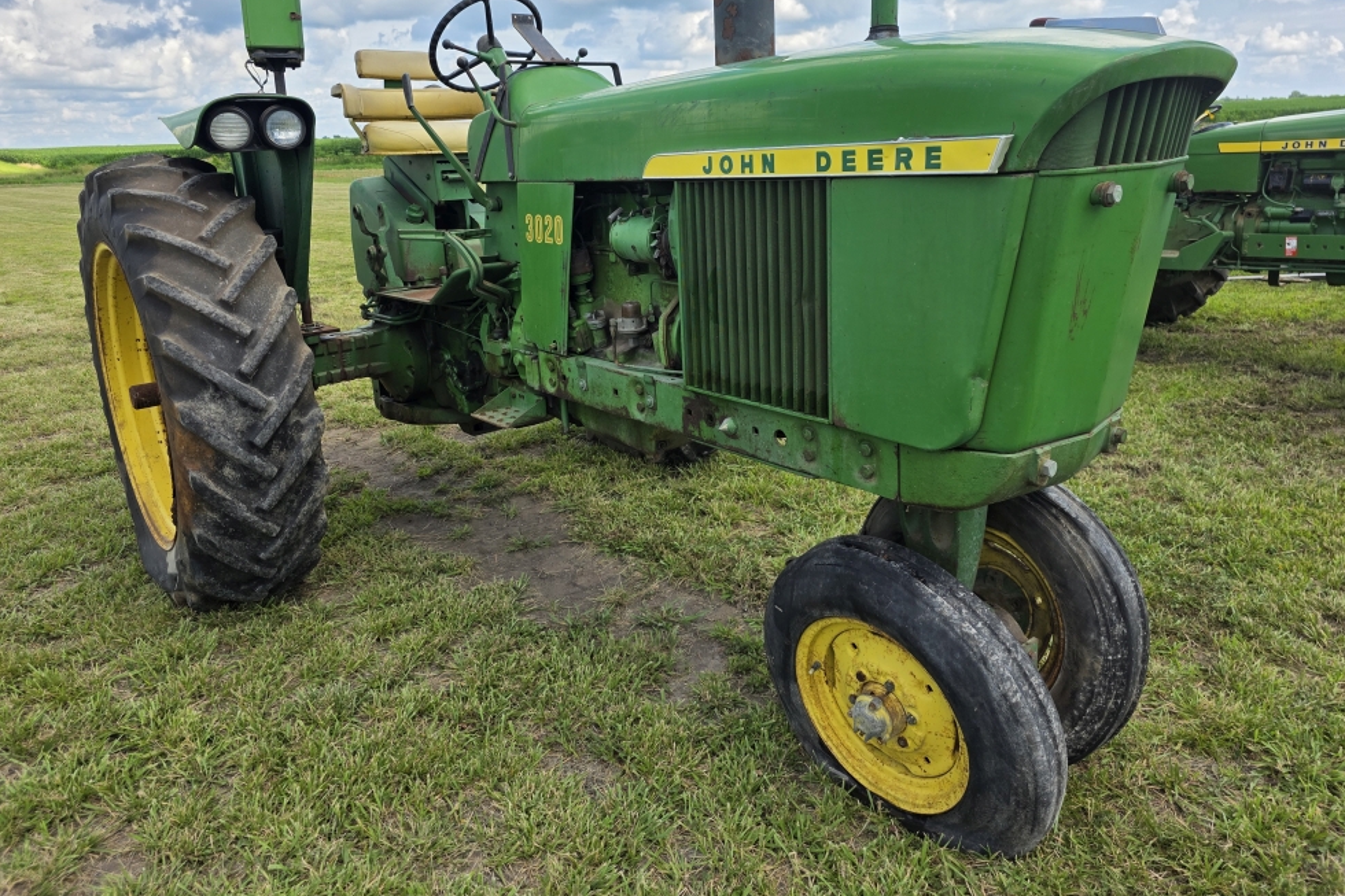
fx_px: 934
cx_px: 667
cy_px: 377
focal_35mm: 25
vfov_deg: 51.1
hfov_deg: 71.5
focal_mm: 6.3
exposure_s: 1/3220
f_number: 1.7
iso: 80
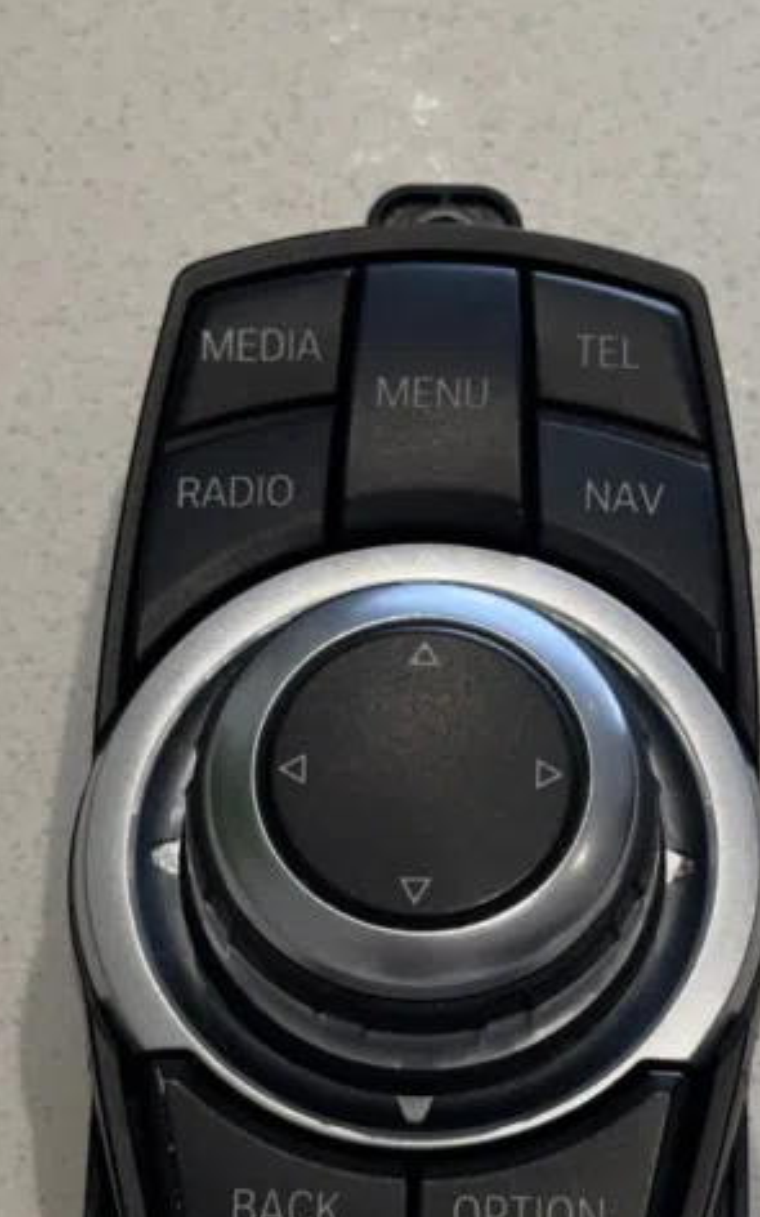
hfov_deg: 18.9
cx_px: 412
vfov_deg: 29.8
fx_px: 2287
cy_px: 611
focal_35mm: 69
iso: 100
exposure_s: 1/60
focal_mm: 6.86
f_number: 1.78
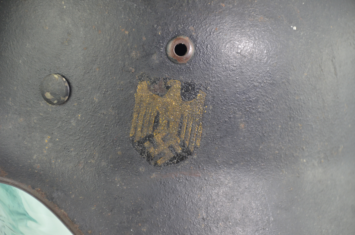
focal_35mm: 158
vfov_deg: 8.7
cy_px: 118
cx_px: 178
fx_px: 1550
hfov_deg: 13.1
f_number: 5.6
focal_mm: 105
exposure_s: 1/125
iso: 800
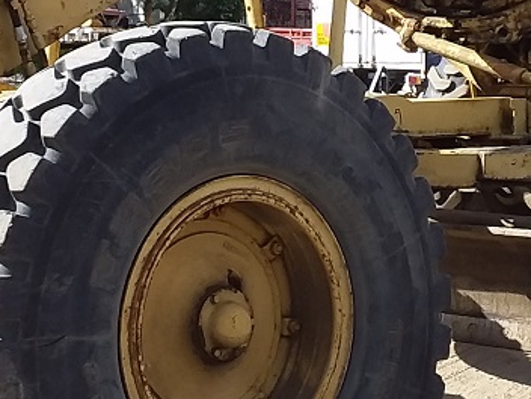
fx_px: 1595
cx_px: 397
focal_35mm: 104
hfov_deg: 18.8
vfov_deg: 14.2
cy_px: 118
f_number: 1.9
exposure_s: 1/684
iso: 40
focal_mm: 2.91
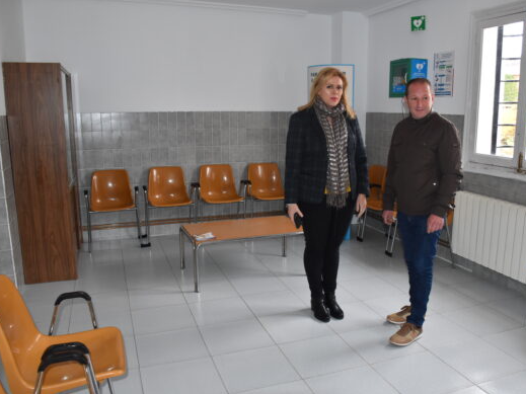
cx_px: 290
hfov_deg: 59.8
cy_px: 202
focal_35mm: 30
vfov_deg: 46.8
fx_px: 456
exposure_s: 1/80
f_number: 4.5
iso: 800
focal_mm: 18
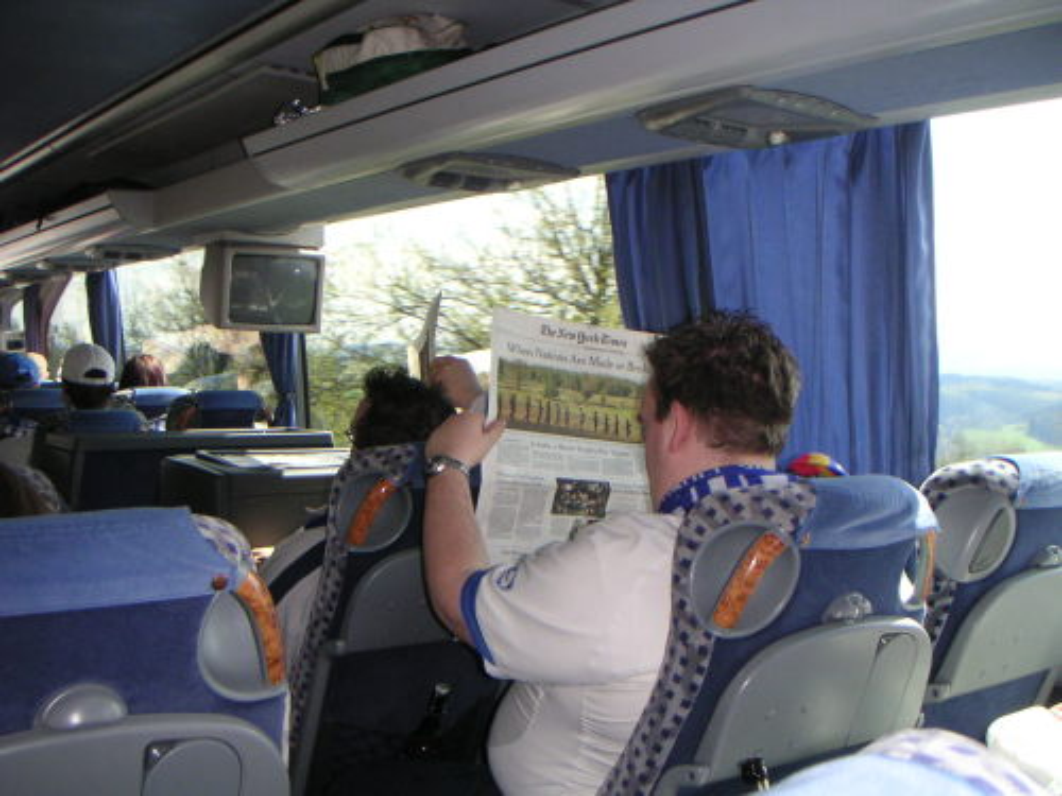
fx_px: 1166
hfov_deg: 49.0
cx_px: 531
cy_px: 398
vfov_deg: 37.7
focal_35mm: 38
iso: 160
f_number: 2.8
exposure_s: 1/180
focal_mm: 6
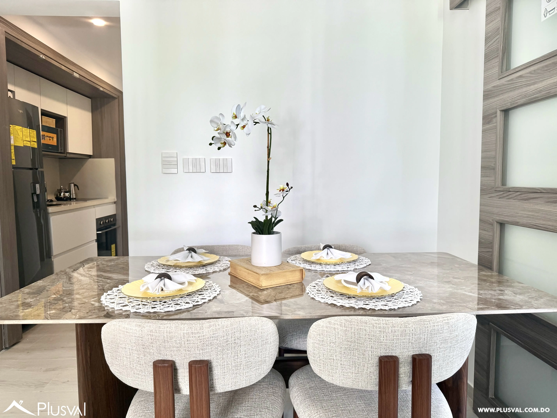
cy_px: 209
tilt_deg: -4.4
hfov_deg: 71.6
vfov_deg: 56.8
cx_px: 278
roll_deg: +0.4
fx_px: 386
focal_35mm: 24
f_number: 1.78
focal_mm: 6.76
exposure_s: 1/121
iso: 100
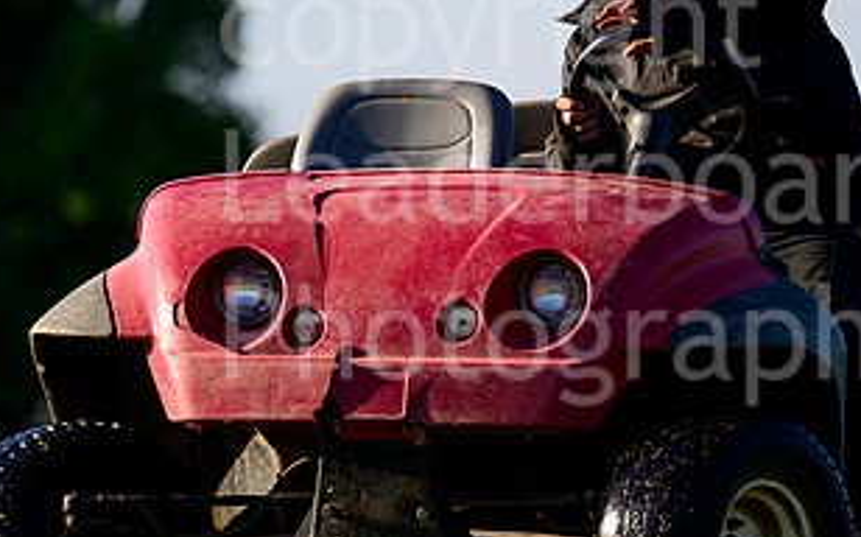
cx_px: 587
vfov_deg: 1.7
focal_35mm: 769
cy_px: 203
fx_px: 18031
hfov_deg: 2.7
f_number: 5.6
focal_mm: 400
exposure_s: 1/1600
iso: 500
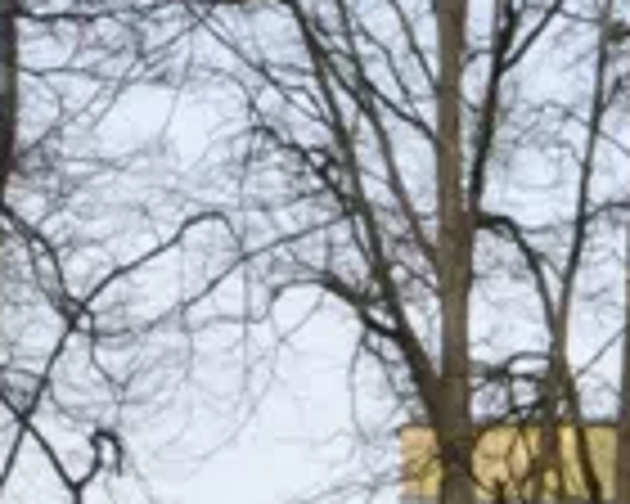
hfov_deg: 6.9
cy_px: 1118
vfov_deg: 5.4
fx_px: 5173
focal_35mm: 277
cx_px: 868
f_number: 14
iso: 1600
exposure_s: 1/800
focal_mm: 27
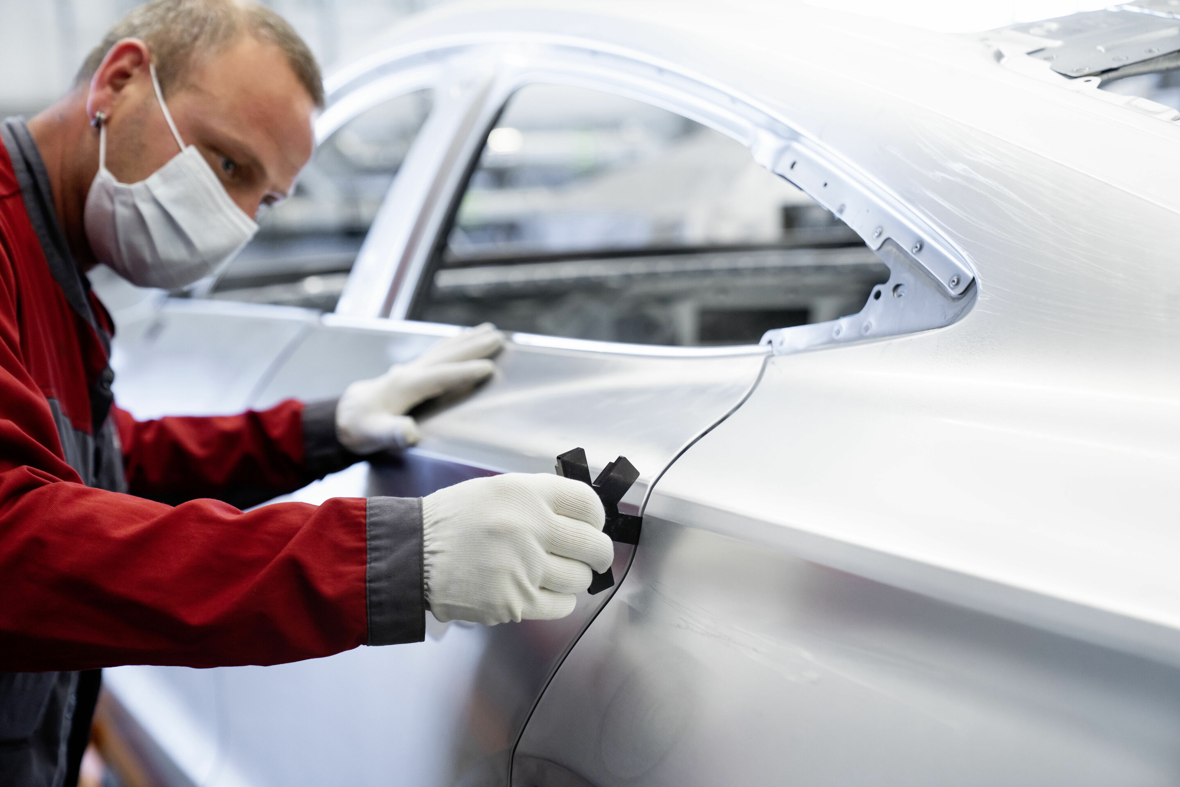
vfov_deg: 23.4
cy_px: 394
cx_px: 590
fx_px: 1901
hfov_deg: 34.5
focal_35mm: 58
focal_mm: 58
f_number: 3.2
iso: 1250
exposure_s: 1/640
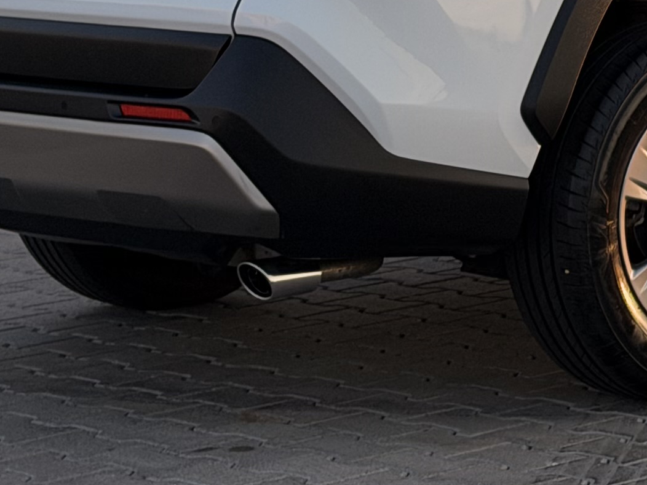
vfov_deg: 8.0
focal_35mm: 184
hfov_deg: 10.6
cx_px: 713
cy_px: -131
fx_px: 3439
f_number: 1.78
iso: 64
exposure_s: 1/415
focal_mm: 6.76
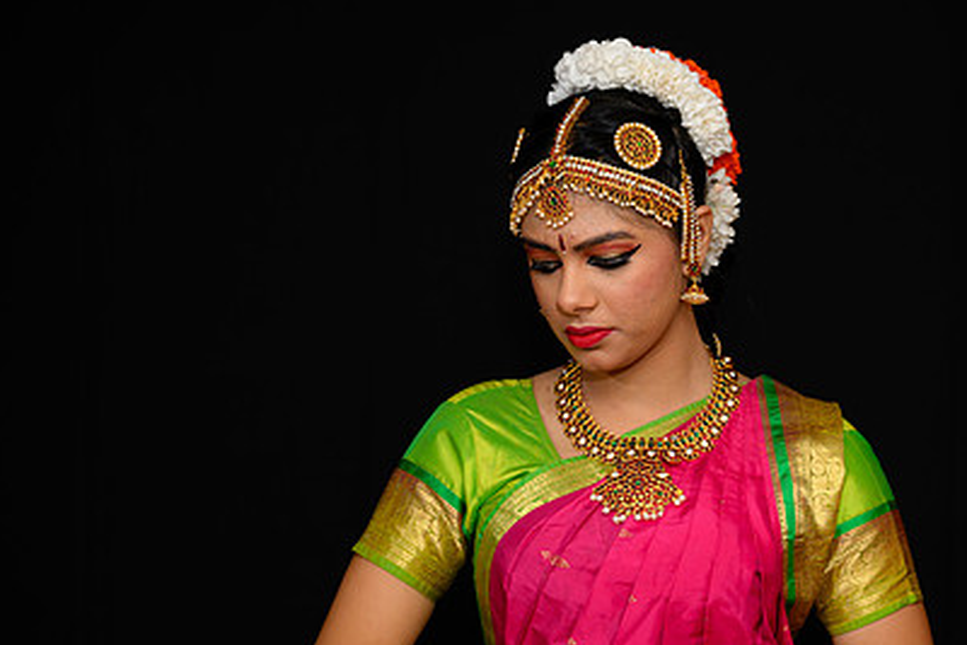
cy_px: 402
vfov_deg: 15.7
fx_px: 2338
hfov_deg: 23.3
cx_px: 636
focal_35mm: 87
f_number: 5
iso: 640
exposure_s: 1/125
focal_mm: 60
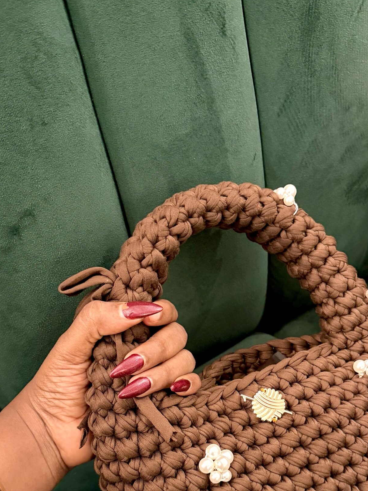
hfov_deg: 37.5
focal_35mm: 38
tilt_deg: -47.4
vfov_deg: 48.1
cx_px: 226
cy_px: 331
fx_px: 539
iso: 1000
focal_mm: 6.76
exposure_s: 1/25
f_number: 1.78
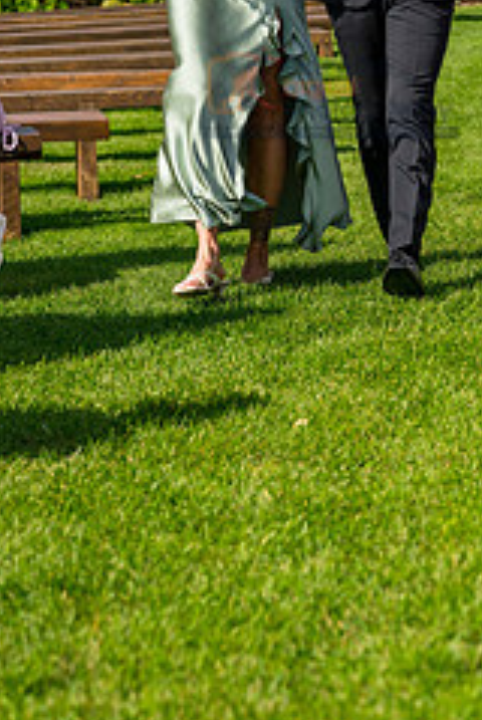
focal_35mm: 126
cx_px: 334
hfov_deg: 10.9
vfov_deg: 16.1
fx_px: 2523
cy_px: 93
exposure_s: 1/3200
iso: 400
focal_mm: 67
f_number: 4
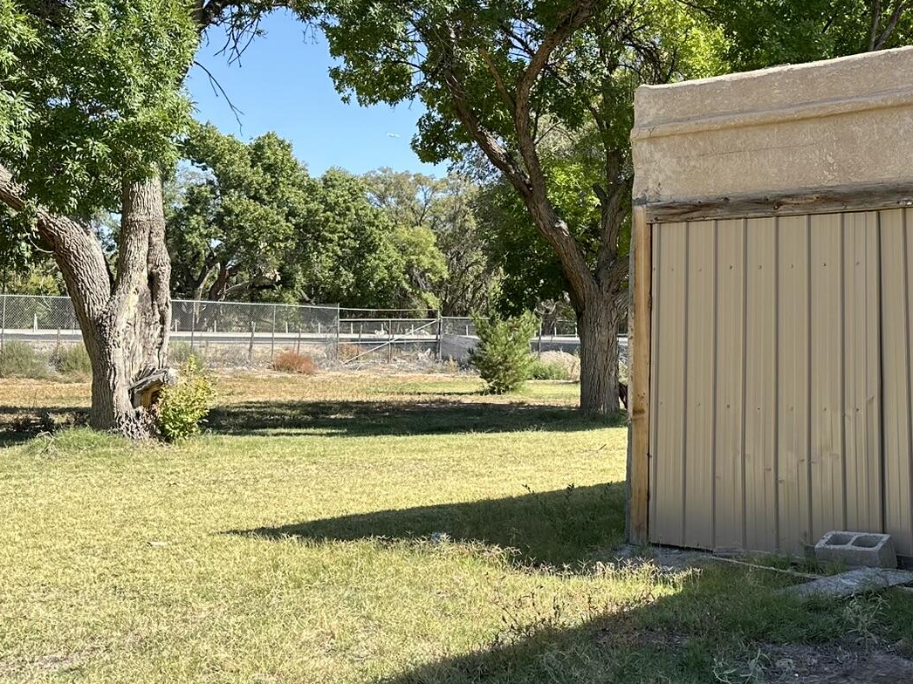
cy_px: 277
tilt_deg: +3.1
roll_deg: -0.7
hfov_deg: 39.2
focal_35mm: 47
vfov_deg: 30.8
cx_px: 702
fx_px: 1239
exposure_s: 1/2070
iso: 80
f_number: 1.78
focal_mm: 6.86
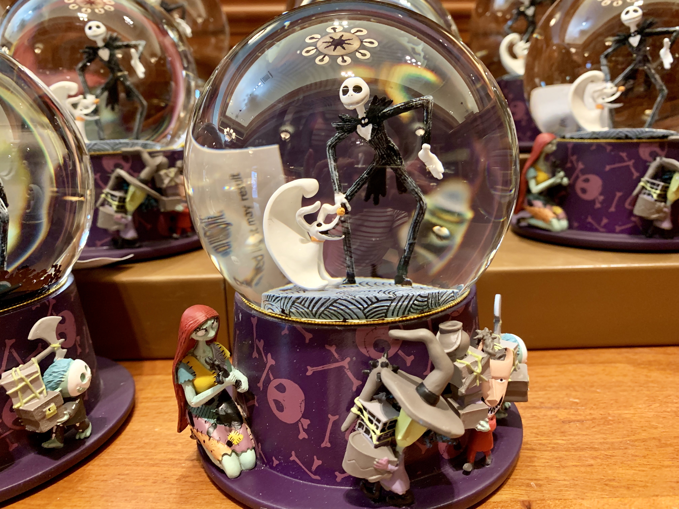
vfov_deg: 53.1
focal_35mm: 26
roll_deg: +0.4
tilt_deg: -13.3
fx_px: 510
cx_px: 340
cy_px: 254
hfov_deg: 67.3
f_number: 1.8
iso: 400
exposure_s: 1/40
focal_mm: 4.25
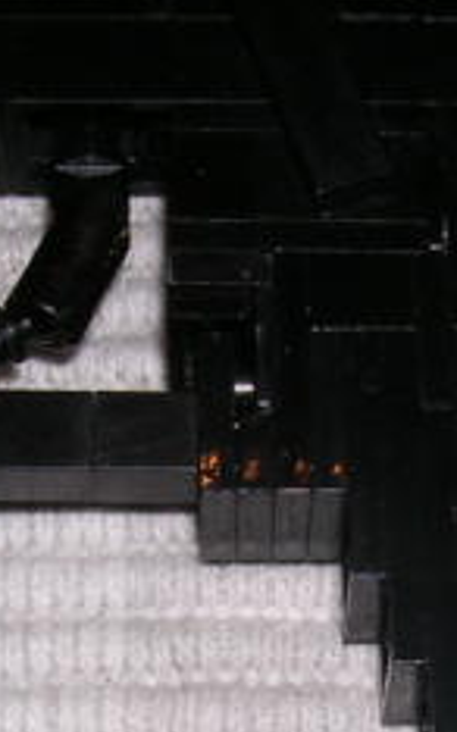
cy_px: 607
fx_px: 2195
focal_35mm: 110
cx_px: 360
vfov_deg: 18.7
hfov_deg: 11.8
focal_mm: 5.8
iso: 100
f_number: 5.6
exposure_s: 1/60.1
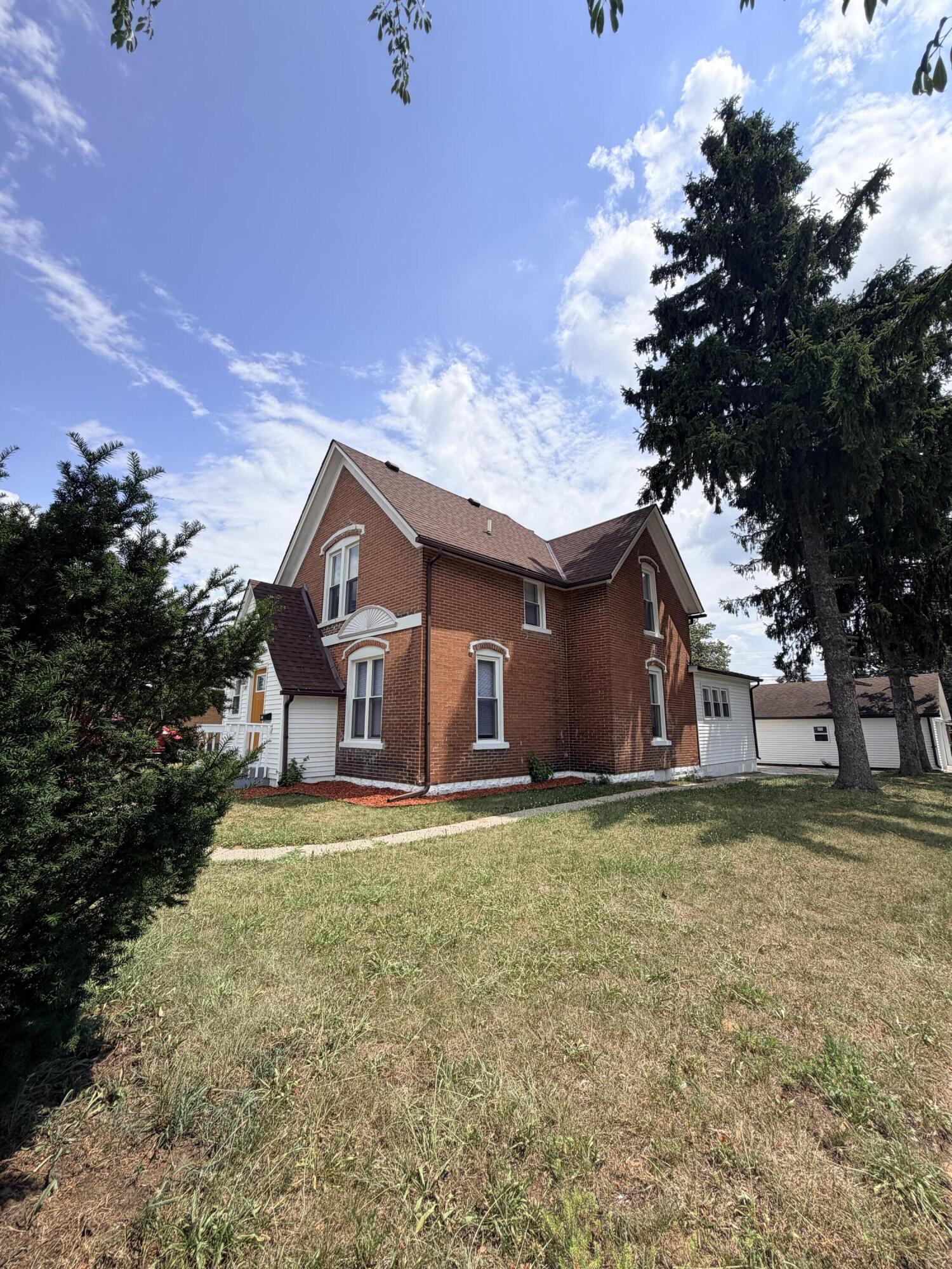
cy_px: 634
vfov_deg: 102.1
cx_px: 476
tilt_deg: +10.7
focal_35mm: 14
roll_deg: -0.3
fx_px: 513
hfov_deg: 85.7
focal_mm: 2.22
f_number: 2.2
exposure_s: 1/1285
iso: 20
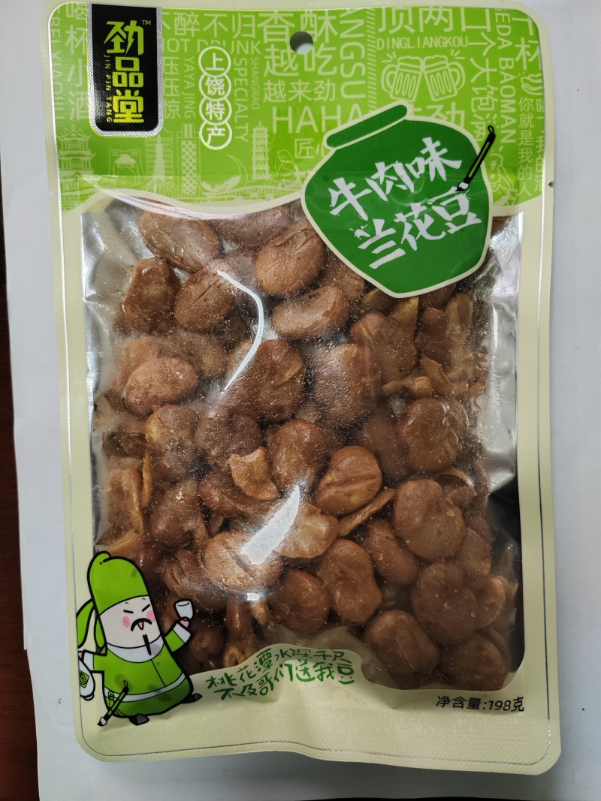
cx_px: 300
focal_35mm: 27
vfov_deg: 65.3
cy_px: 400
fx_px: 625
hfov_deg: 51.3
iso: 2500
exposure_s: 1/100
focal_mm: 6.14
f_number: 1.8
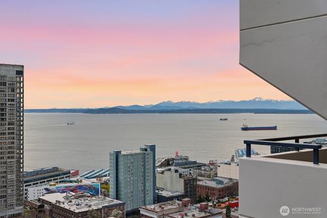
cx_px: 164
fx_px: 400
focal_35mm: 44
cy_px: 109
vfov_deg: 30.5
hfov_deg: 44.5
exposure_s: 1/1000
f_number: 7.1
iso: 1250
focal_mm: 44
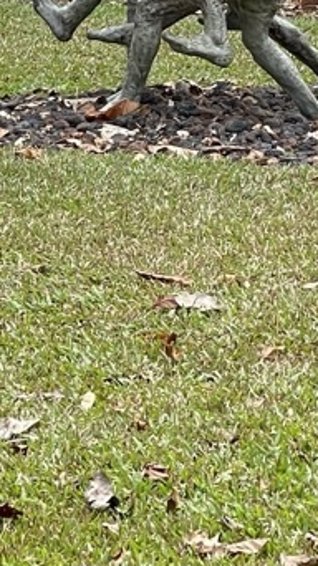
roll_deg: +0.0
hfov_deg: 4.6
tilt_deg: +0.3
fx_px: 3918
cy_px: -88
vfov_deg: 8.2
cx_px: 243
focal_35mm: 261
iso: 20
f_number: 2.2
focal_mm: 7.5
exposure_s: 1/169
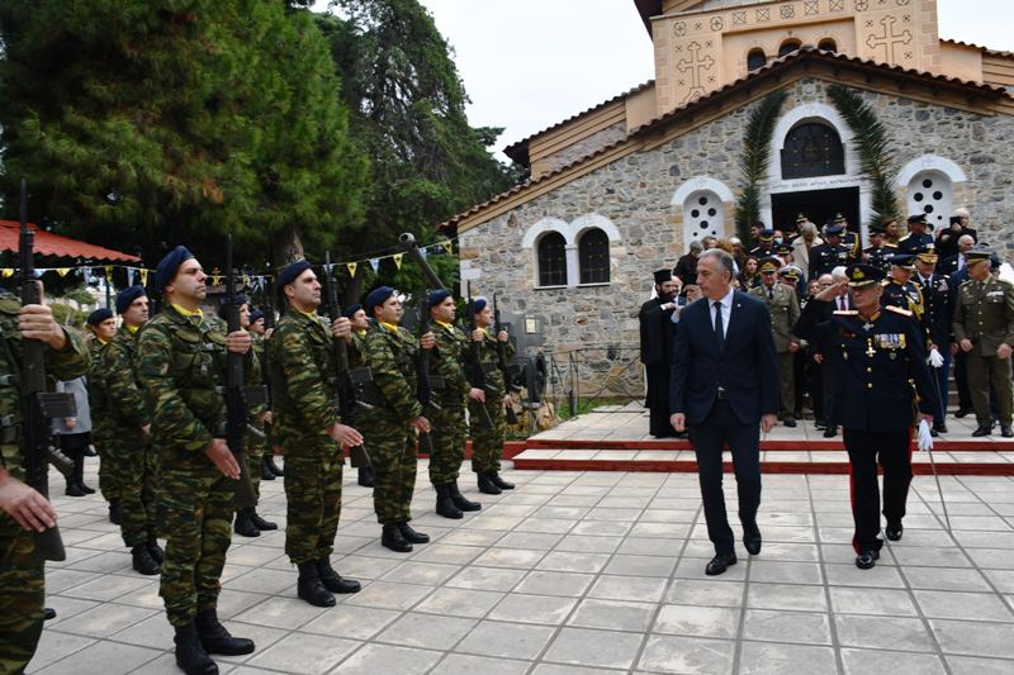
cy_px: 338
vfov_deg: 47.9
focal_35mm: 27
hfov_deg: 67.4
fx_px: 760
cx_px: 507
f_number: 7.1
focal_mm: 18
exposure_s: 1/250
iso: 200
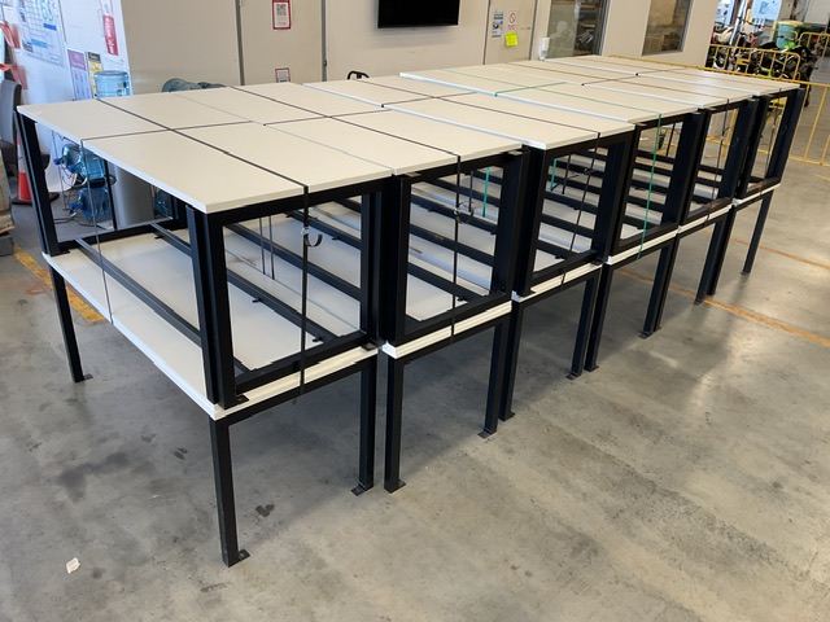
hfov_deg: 61.7
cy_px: 311
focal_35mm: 29
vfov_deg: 48.2
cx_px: 415
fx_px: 695
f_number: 1.8
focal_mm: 3
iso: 32
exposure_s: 1/60
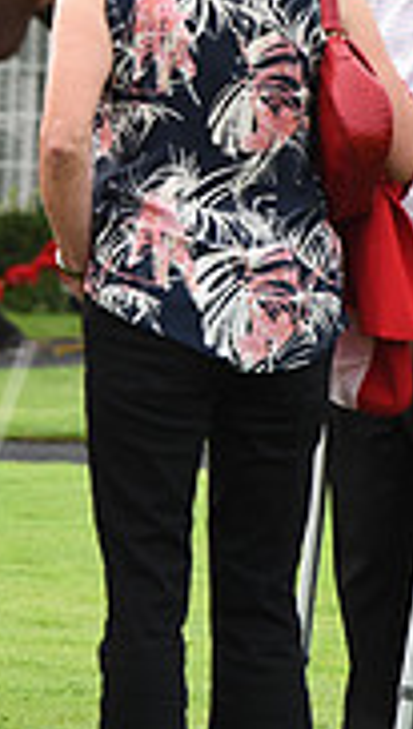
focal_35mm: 666
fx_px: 12906
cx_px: -473
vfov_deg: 3.2
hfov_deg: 1.8
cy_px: 186
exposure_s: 1/800
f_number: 5.6
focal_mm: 200
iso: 800
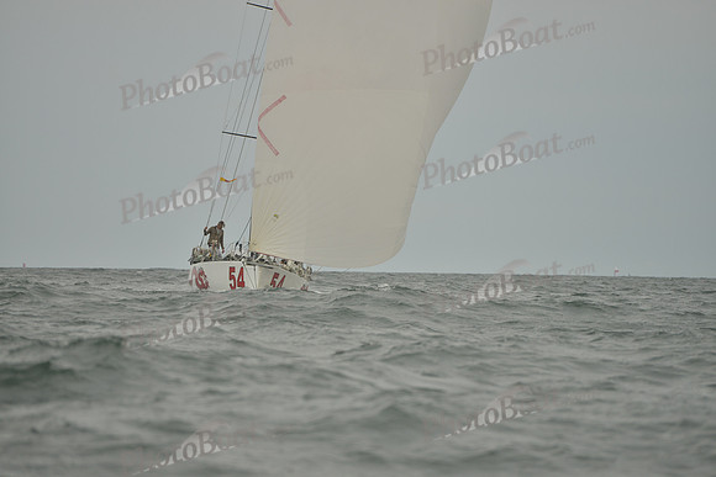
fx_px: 3979
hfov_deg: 10.3
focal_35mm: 200
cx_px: 358
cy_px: 238
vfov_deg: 6.9
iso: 400
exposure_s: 1/1250
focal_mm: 200
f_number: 4
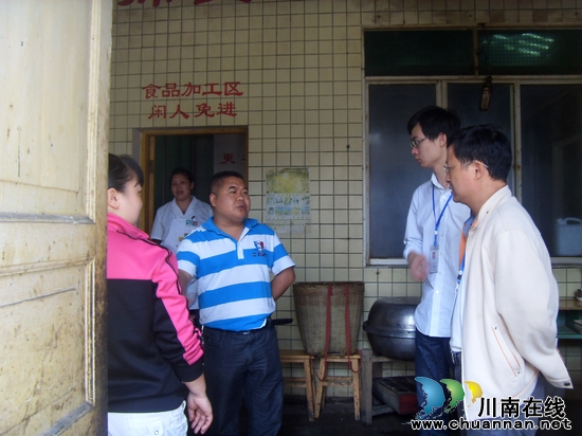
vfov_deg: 36.8
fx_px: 655
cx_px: 291
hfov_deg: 47.9
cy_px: 218
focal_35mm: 39
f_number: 3.5
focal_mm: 6.6
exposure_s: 1/45
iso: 160
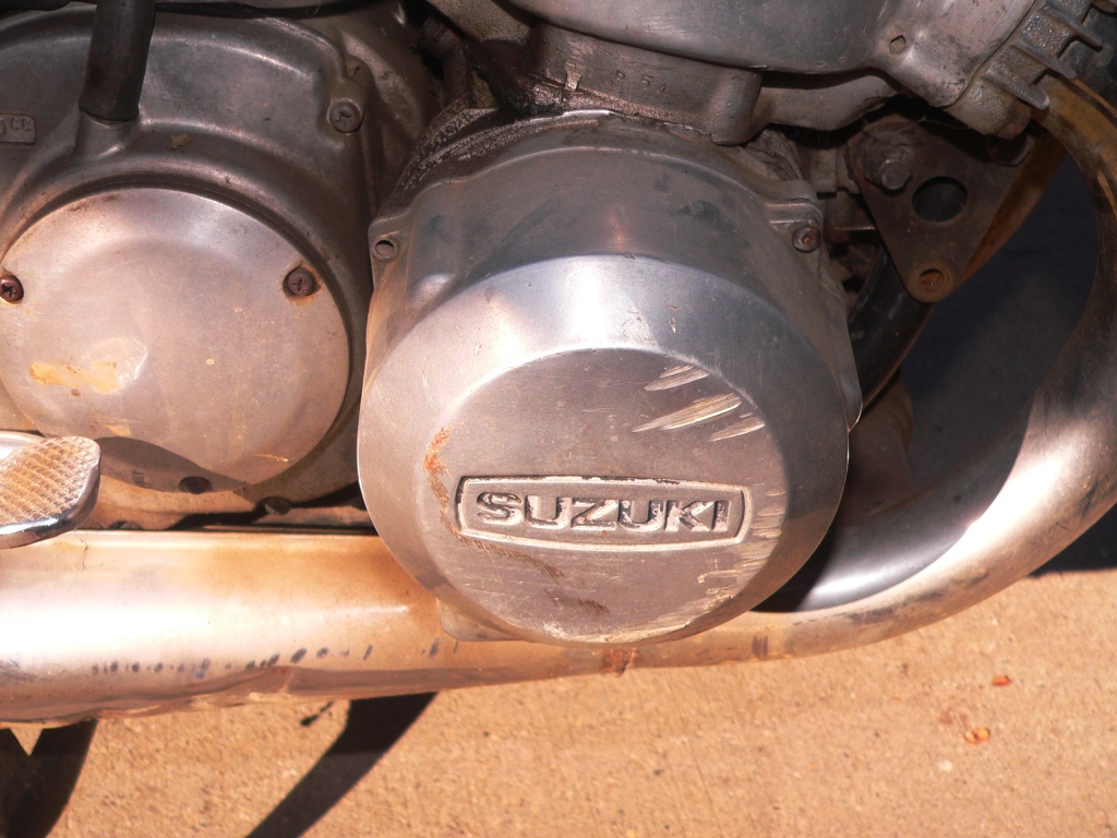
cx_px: 558
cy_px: 419
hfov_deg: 38.9
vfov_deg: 29.7
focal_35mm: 49
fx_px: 1581
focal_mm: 8.1
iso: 100
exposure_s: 1/800
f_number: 2.8
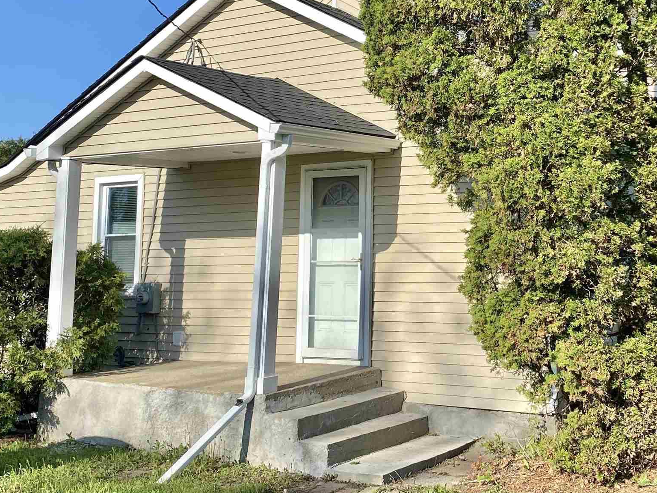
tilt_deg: +5.4
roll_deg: -0.1
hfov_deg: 36.6
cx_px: 419
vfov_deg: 27.9
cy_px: 188
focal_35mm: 52
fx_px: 987
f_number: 1.8
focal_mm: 4.25
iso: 32
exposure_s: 1/2513
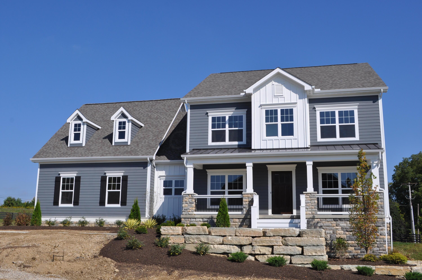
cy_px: 140
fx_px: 457
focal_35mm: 39
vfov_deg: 34.1
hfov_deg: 49.6
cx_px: 211
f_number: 10
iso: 200
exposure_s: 1/500
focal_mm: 26
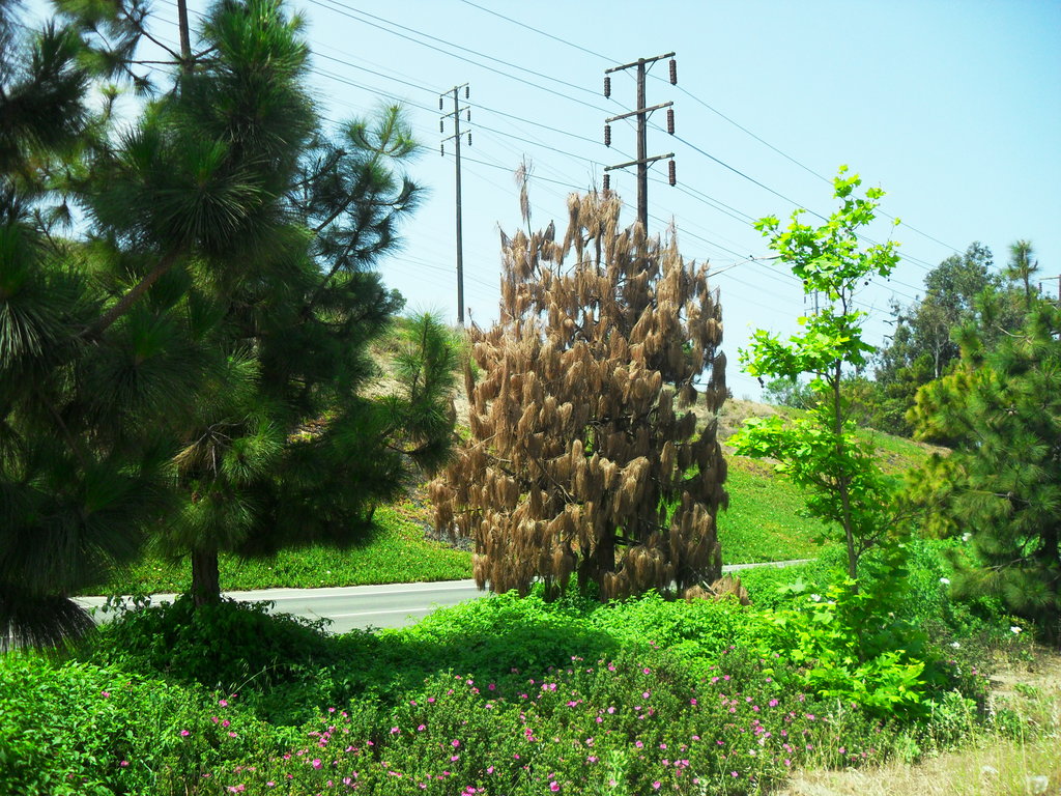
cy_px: 398
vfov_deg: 40.7
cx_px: 530
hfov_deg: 52.6
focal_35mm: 35
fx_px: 1073
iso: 100
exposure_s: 1/90
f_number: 8.9
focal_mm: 6.2
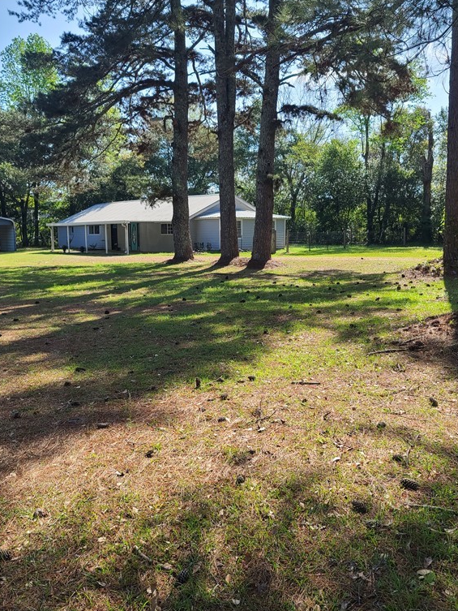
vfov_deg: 53.9
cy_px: 303
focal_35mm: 34
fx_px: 600
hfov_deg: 41.8
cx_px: 248
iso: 16
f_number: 1.8
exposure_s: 1/400
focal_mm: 7
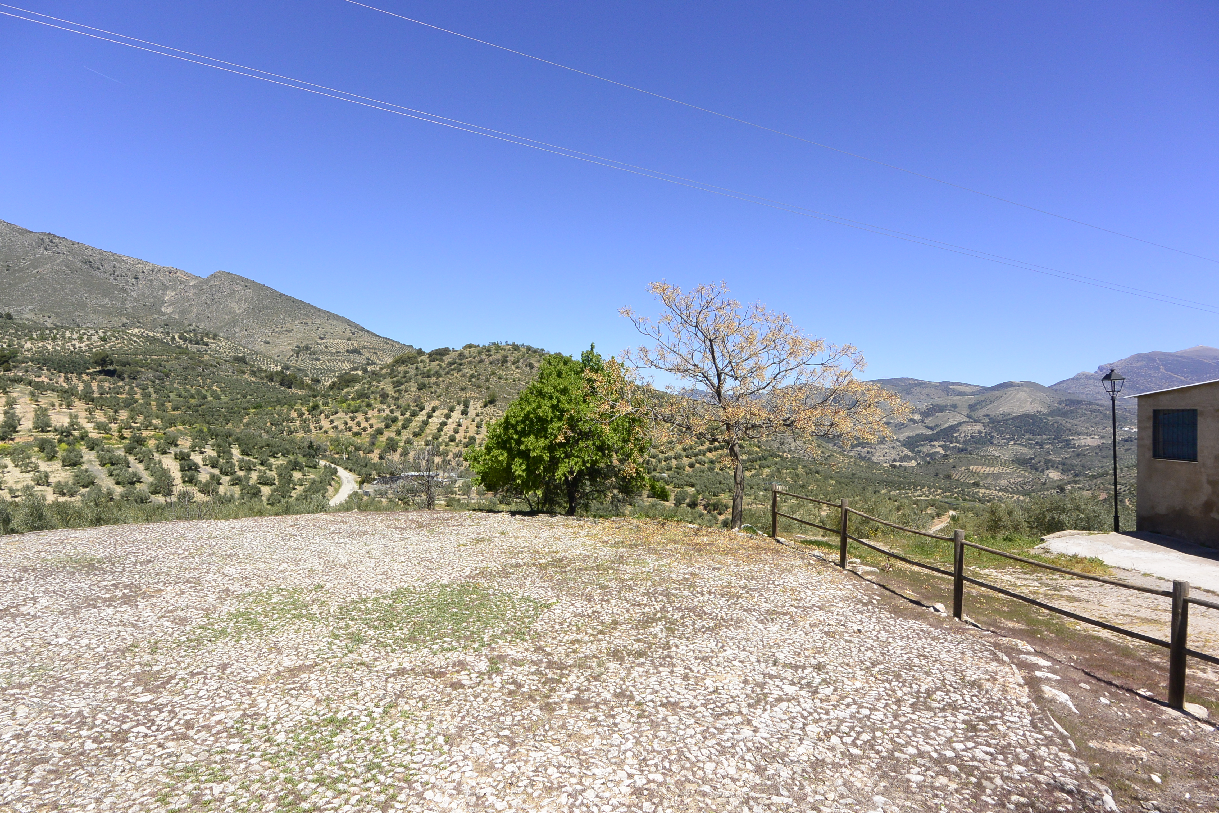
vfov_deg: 67.4
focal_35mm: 18
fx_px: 609
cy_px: 406
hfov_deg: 90.0
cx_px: 610
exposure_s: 1/1000
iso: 160
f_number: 5.6
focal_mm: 6.7
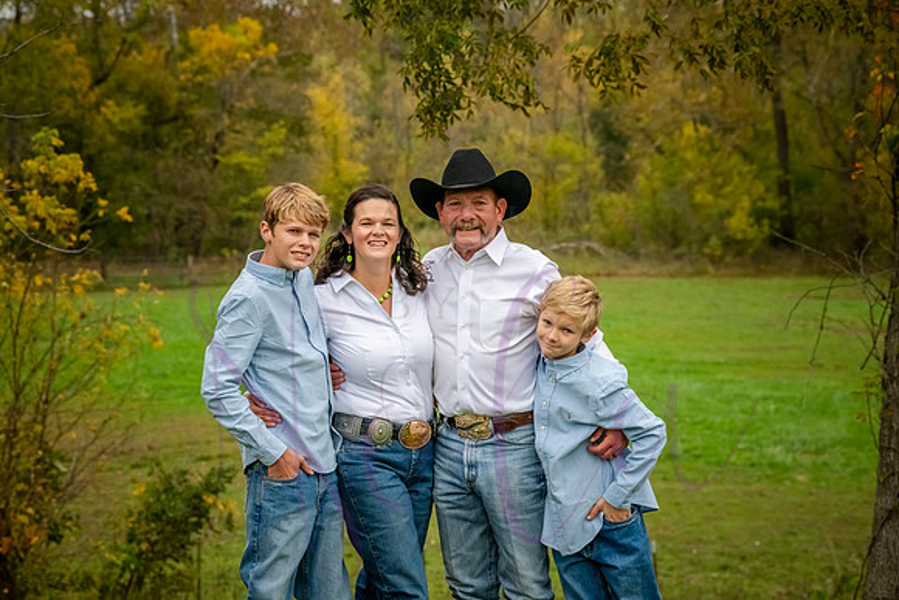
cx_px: 450
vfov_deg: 12.2
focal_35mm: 112
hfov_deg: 18.3
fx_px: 2797
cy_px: 300
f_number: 8
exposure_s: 1/800
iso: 2000
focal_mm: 112
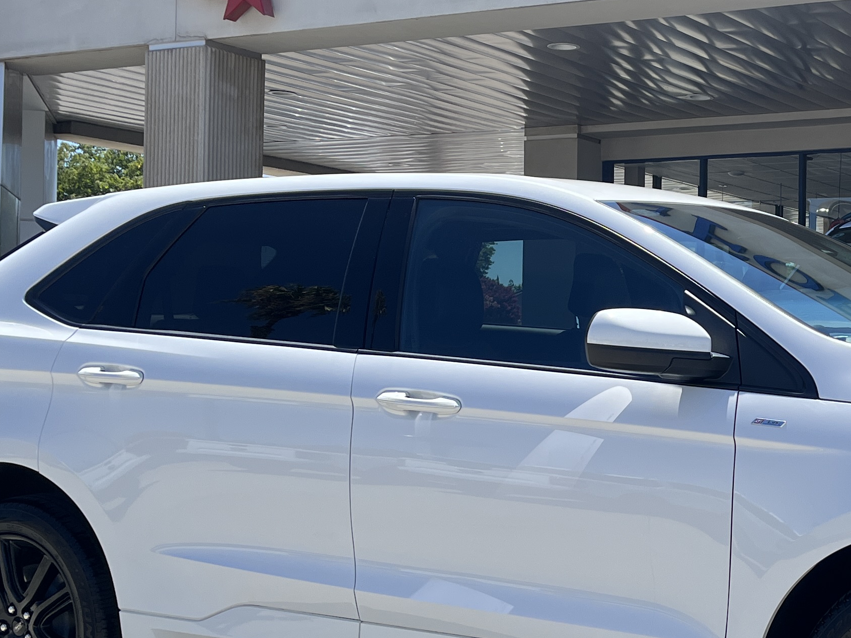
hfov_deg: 29.9
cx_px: 757
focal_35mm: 62
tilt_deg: +2.8
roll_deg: -0.5
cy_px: 316
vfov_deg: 23.6
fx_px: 1524
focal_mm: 5.1
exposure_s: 1/2463
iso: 50
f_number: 1.6
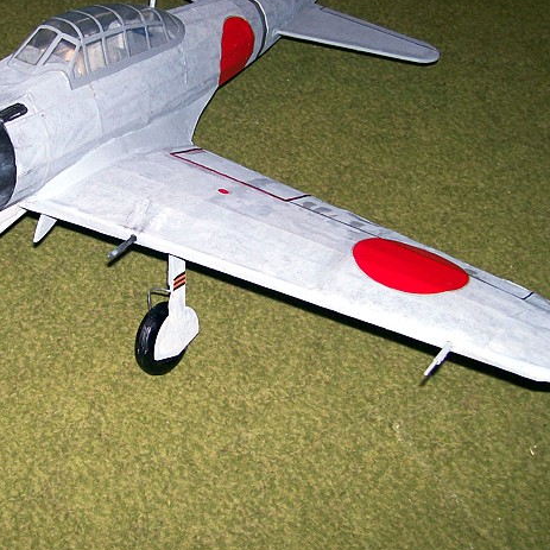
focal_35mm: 55
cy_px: 200
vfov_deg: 30.9
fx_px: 989
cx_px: 151
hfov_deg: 30.7
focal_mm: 6
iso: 80
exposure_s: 1/64
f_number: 2.7
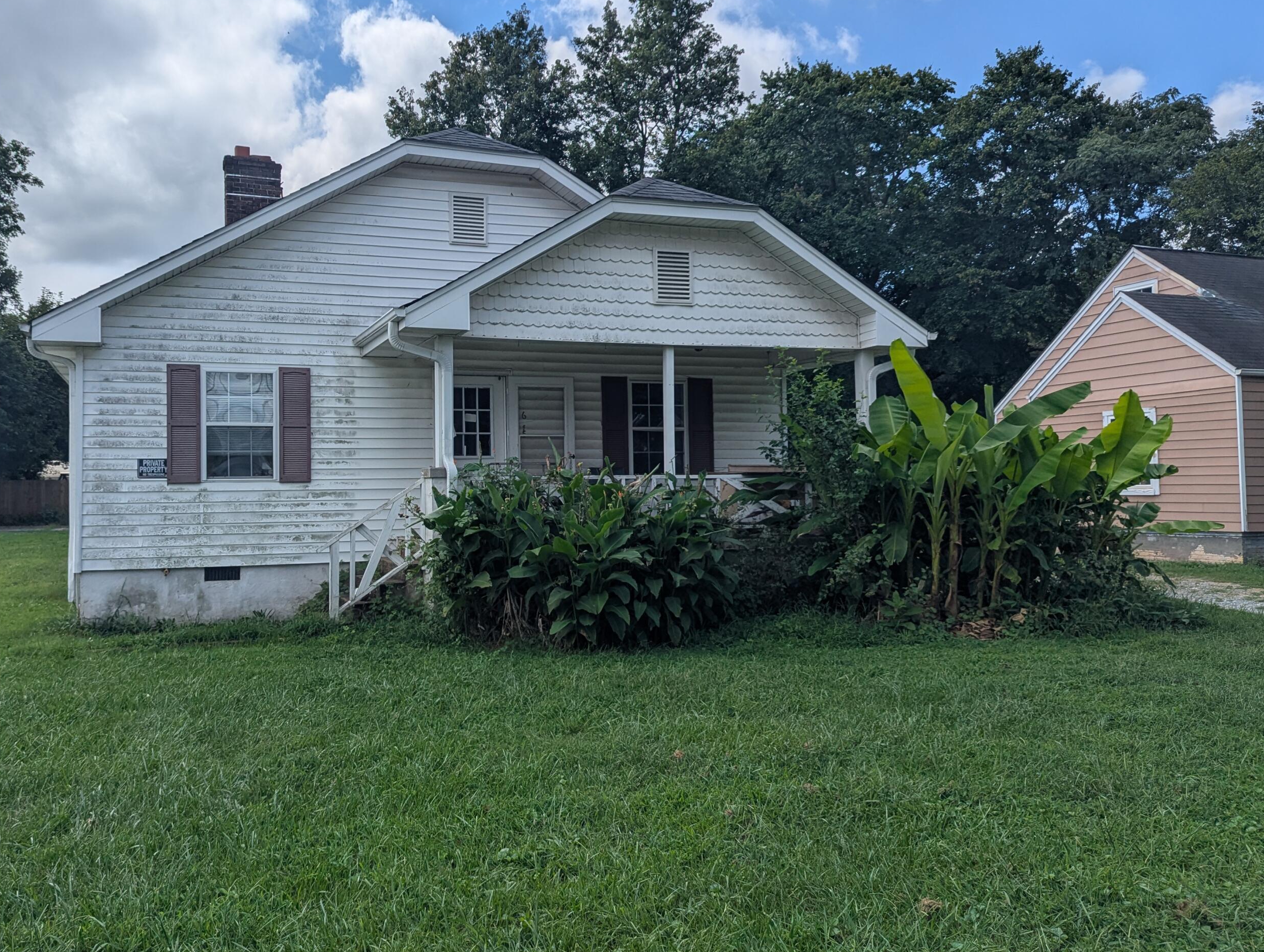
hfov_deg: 61.3
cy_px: 453
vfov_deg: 48.3
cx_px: 537
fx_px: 1060
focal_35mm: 29
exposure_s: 1/4184
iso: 47
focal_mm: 6.81
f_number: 1.85
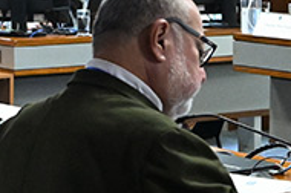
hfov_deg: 11.5
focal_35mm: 163
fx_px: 1315
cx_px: 570
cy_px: 69
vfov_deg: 8.4
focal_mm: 24
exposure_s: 1/200
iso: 4000
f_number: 3.5
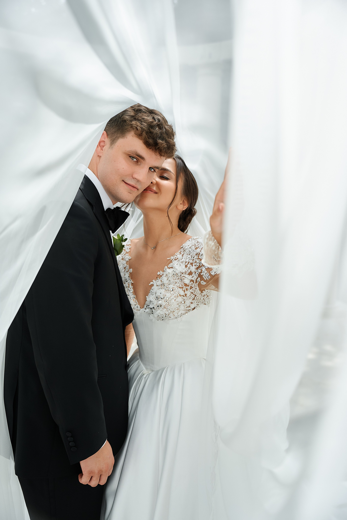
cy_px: 260
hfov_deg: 40.0
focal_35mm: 33
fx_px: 477
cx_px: 174
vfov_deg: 57.2
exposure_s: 1/2000
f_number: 2.8
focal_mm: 33
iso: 400
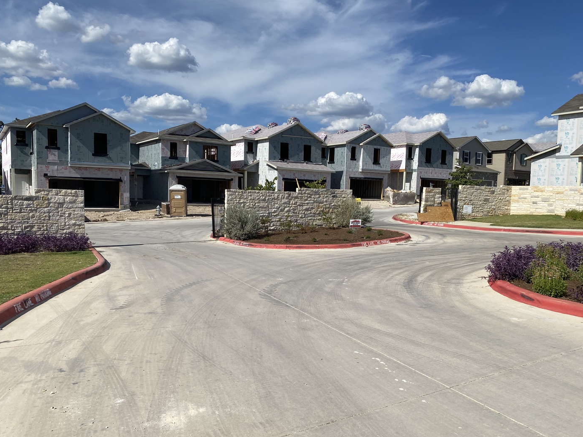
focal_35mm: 27
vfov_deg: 51.3
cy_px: 226
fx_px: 455
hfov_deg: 65.3
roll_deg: -0.9
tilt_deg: +0.0
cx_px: 294
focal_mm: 4.25
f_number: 1.8
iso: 32
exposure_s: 1/5747
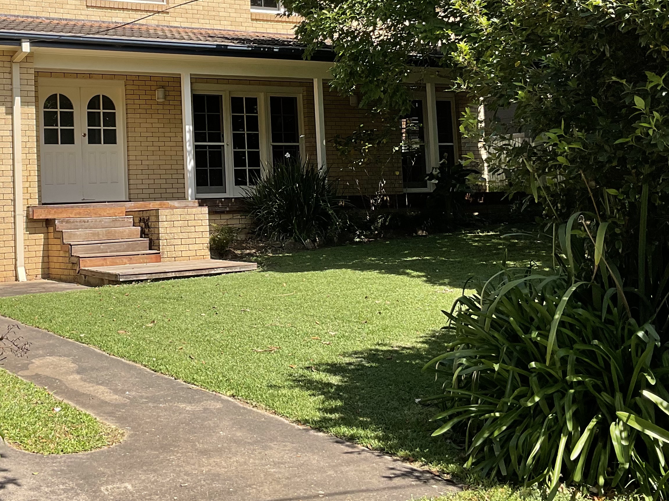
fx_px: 986
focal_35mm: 51
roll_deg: +2.6
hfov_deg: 36.9
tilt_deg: +4.3
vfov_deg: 28.2
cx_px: 200
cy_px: 137
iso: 16
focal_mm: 3
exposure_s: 1/912
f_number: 1.8
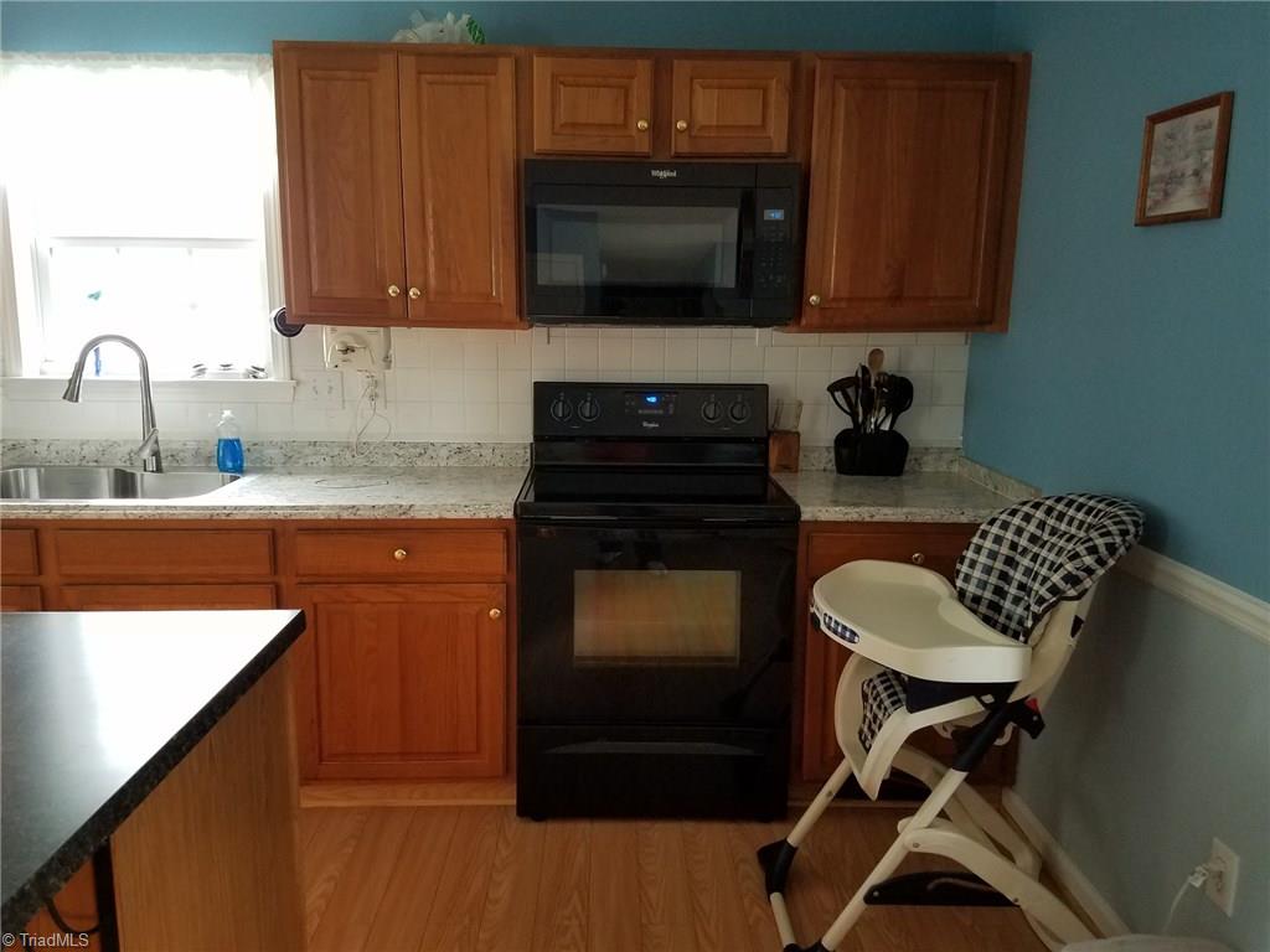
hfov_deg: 67.3
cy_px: 476
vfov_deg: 53.1
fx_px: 954
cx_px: 635
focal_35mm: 26
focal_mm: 4.2
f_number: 1.7
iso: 125
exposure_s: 1/30
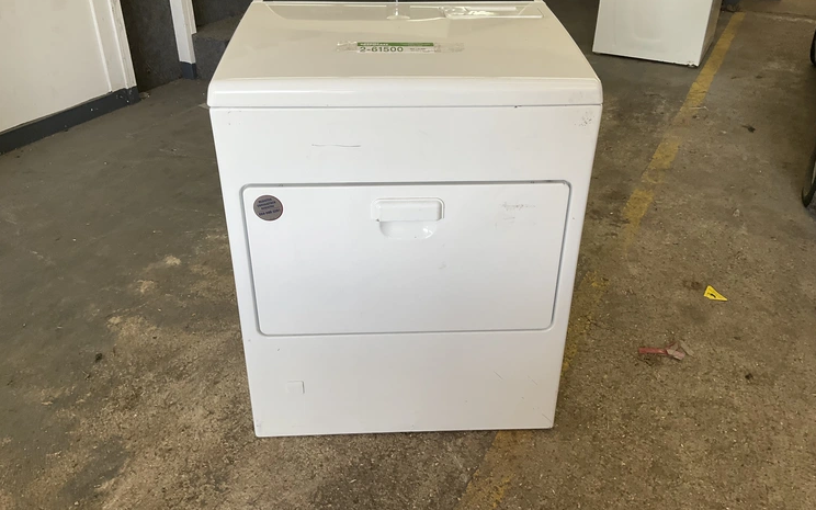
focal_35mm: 31
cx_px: 409
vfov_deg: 40.5
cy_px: 214
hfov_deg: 61.2
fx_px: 689
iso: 40
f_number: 1.8
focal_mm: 3
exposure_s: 1/120
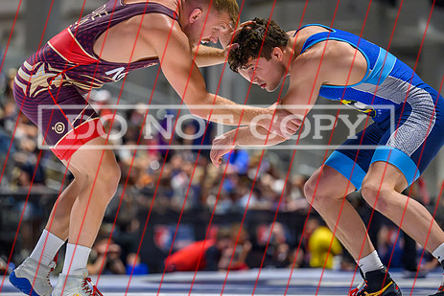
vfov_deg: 6.7
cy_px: 143
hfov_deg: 10.0
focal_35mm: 205
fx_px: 2529
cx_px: 172
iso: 10000
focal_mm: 140
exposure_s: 1/800
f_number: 2.8
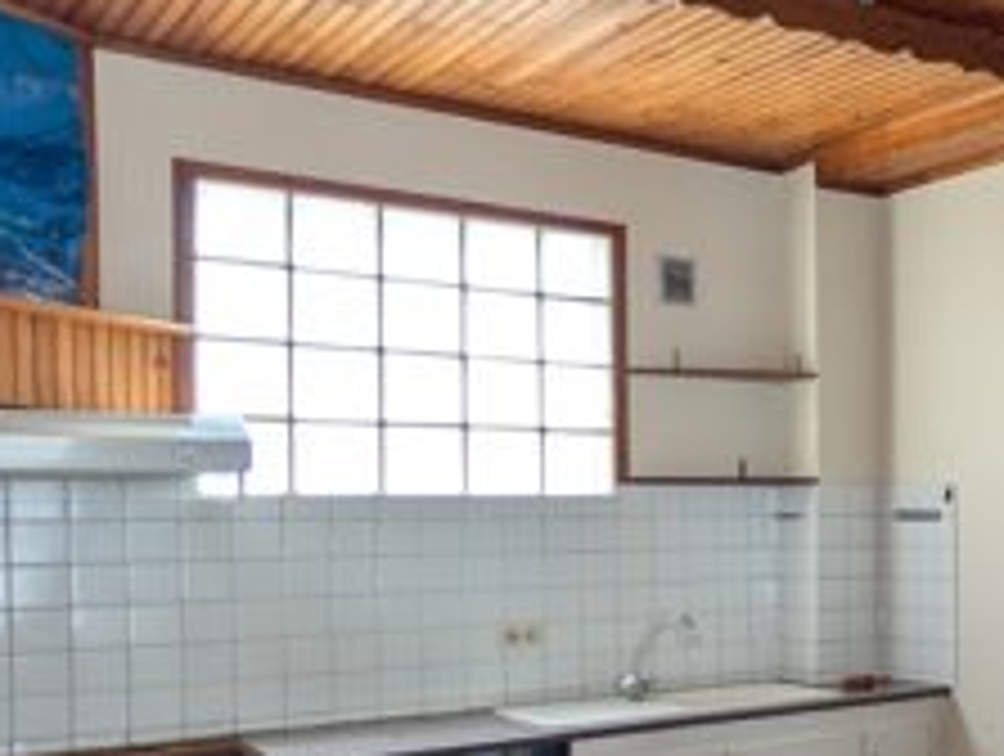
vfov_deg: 33.3
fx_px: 1249
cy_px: 513
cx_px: 1324
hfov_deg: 32.3
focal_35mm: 43
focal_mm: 2.02
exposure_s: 1/84.1
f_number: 1.7
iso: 56
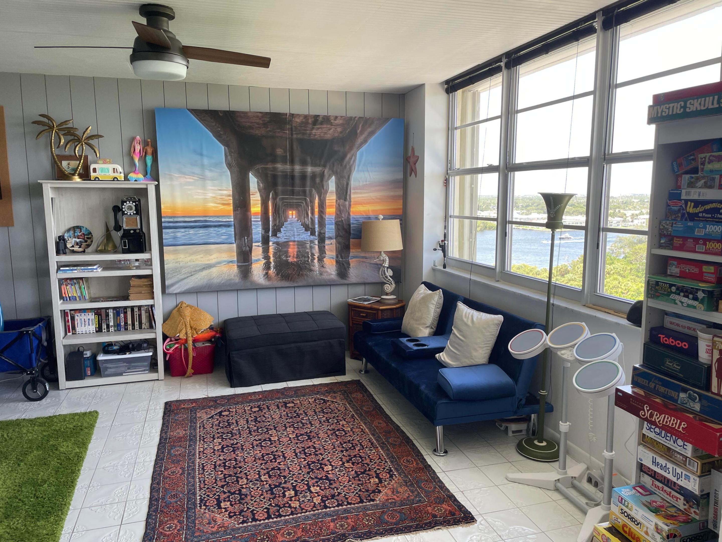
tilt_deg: -8.1
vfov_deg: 53.1
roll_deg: +0.2
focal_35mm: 26
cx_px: 361
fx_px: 542
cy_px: 271
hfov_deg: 67.3
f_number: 1.6
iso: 40
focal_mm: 4.2
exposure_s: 1/121
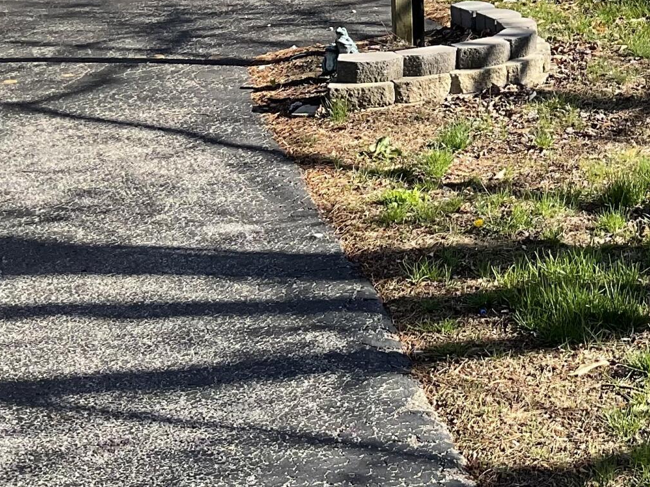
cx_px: 712
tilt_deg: -8.1
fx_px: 1615
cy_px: -74
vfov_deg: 16.5
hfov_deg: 21.6
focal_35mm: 86
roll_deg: -1.8
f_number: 1.8
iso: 16
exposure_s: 1/709
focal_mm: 3
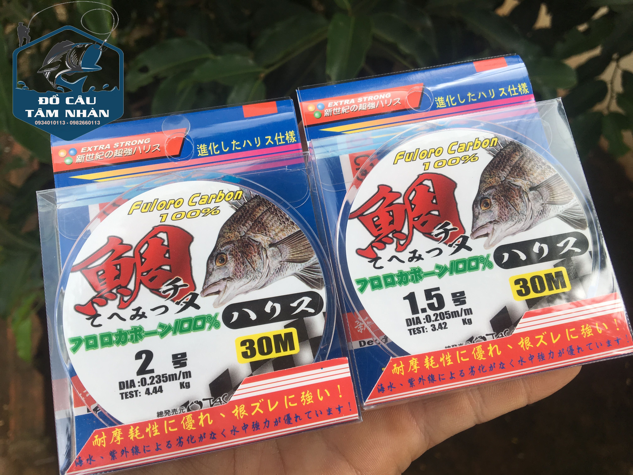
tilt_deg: -45.7
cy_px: 238
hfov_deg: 61.7
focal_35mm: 29
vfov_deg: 48.2
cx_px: 316
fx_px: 530
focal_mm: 4.15
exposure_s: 1/359
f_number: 2.2
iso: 25
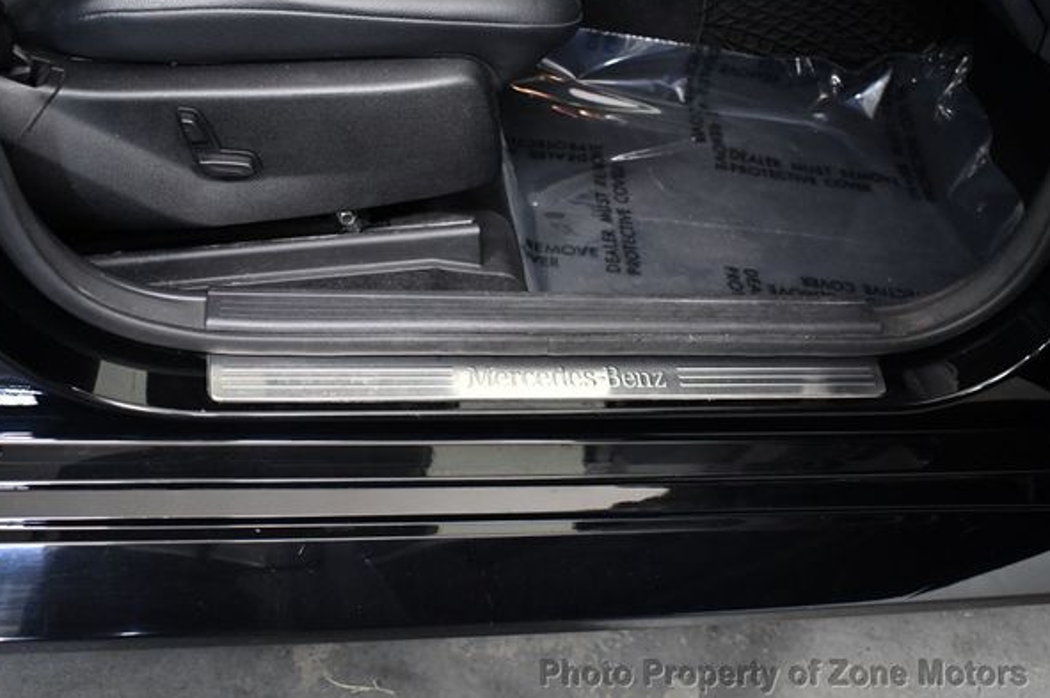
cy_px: 329
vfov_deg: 34.1
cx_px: 519
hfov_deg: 49.6
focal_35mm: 39
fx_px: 1137
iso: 3600
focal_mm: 24
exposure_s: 1/60
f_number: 3.8
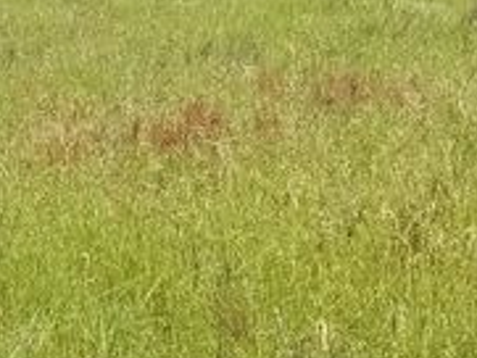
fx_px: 1875
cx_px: 34
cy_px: 55
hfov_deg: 14.3
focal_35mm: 136
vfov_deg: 10.9
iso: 80
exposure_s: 1/5714
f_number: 1.78
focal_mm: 6.76
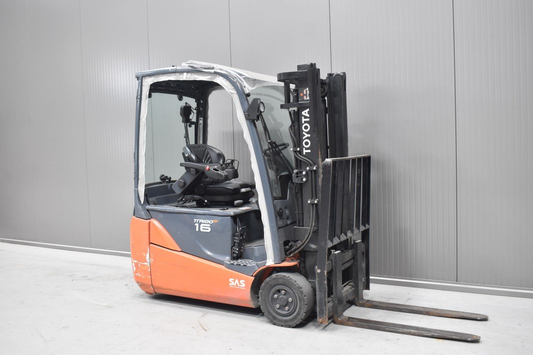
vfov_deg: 38.4
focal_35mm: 34
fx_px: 511
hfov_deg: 55.1
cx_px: 266
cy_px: 178
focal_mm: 23
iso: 1600
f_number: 4.5
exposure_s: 1/30
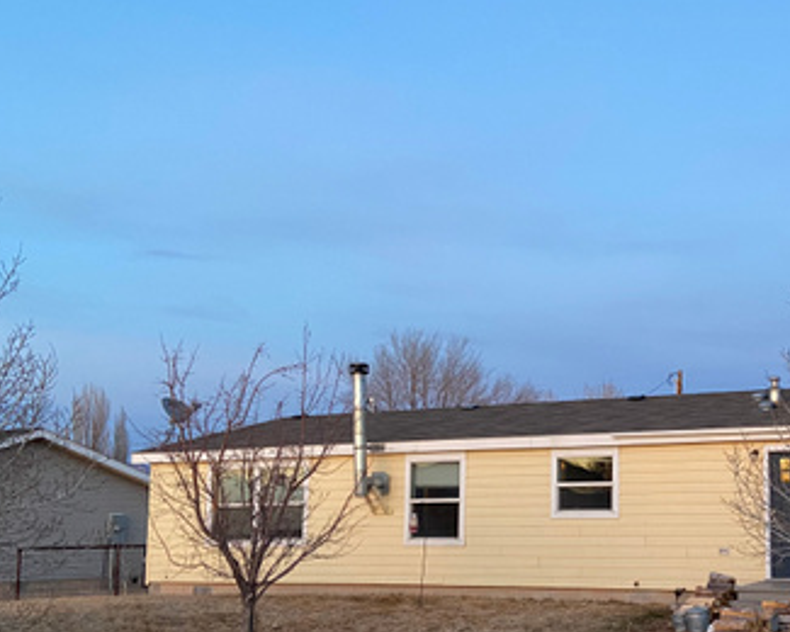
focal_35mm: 50
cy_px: 401
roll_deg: +1.1
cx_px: 681
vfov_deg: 30.1
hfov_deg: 35.6
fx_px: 1169
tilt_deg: +4.7
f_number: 1.8
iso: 125
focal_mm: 4.25
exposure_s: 1/89
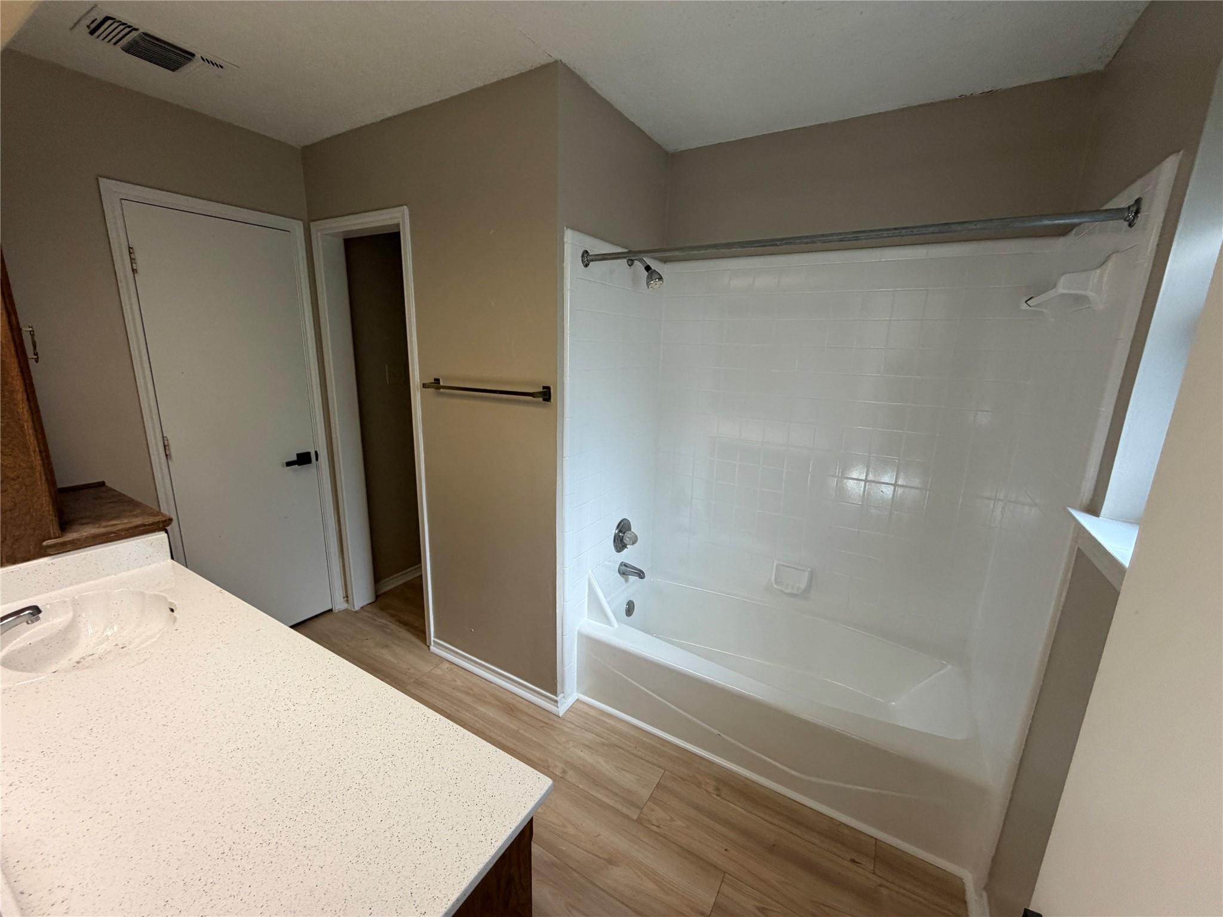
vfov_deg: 85.7
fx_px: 495
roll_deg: +0.2
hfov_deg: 102.1
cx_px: 612
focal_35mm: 14
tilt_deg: -13.5
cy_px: 458
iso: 250
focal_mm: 2.22
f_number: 2.2
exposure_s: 1/60
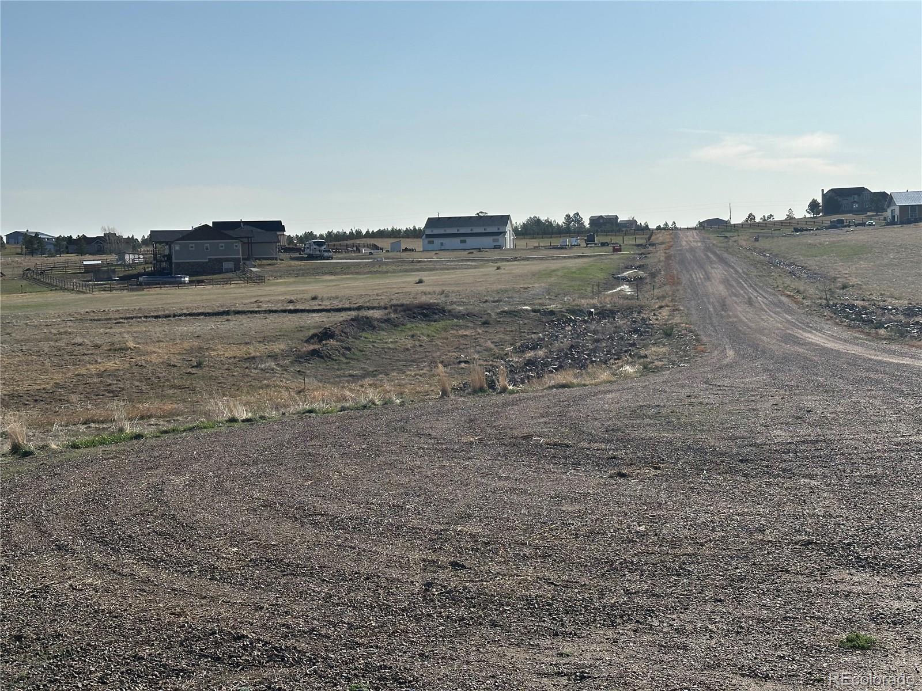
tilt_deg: -2.4
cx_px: 461
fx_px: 1278
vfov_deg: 30.3
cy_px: 346
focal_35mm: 48
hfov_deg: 39.7
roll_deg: +2.0
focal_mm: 6.86
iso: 64
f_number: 1.78
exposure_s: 1/10870
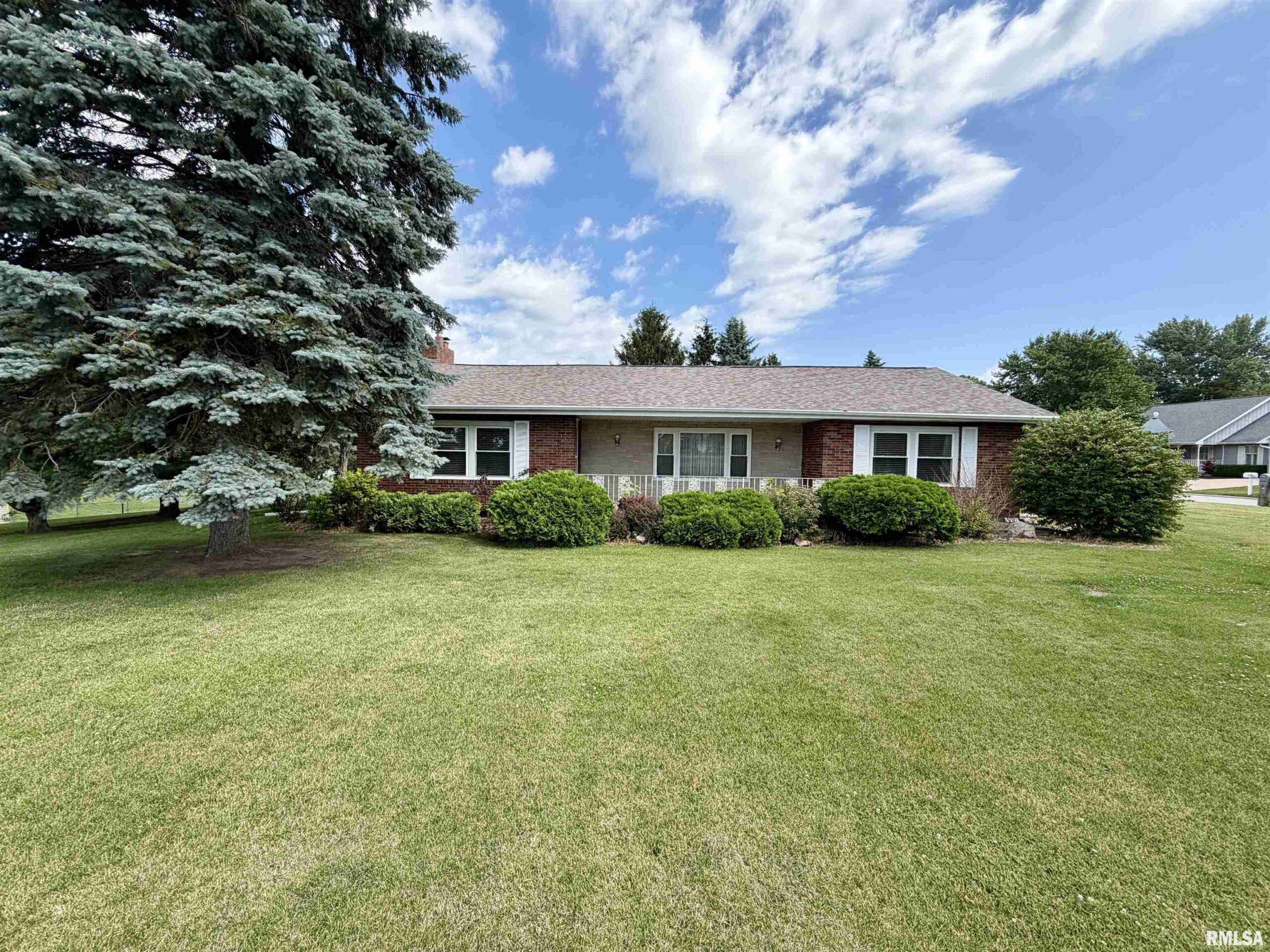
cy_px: 476
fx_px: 514
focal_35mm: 14
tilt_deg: -2.3
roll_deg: -0.5
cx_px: 635
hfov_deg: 102.1
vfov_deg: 85.7
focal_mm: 2.22
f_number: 2.2
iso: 32
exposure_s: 1/770
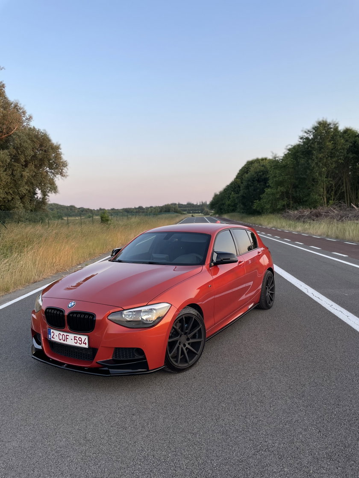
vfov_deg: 67.3
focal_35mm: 26
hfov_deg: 53.1
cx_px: 180
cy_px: 239
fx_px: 360
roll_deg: +2.5
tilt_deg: -3.2
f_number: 1.6
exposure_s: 1/421
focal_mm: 4.2
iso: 50
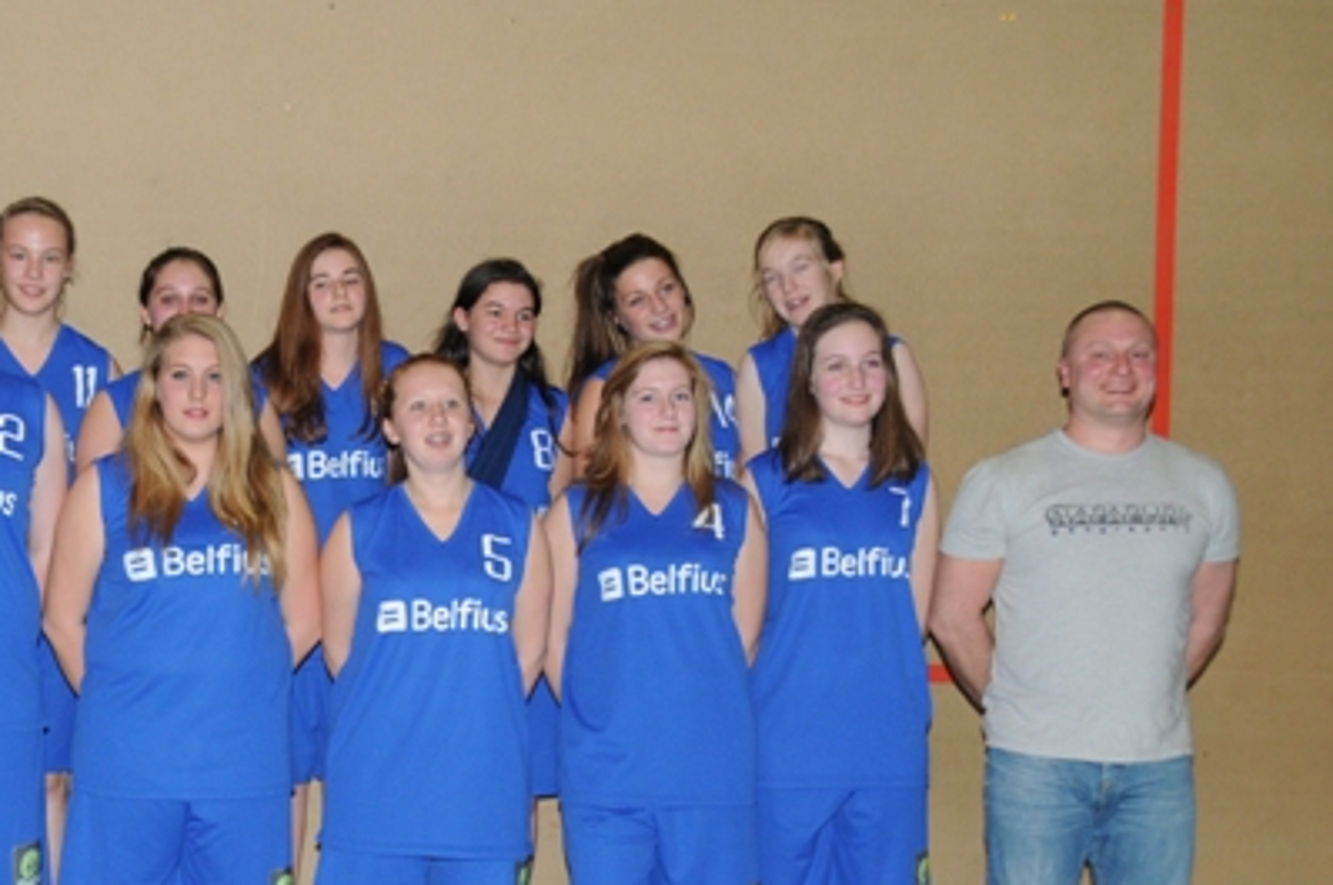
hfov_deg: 28.4
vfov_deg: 19.4
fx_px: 2581
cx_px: 294
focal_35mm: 70
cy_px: 616
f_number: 5.6
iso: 720
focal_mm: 29
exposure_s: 1/60
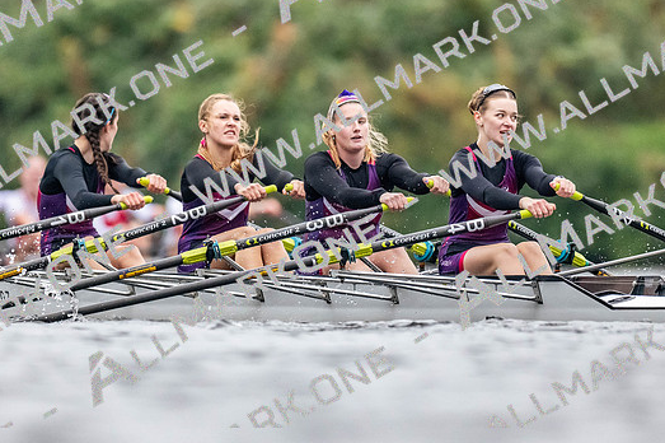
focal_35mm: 998
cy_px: 210
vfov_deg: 1.4
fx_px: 18423
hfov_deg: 2.1
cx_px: 346
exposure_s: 1/2500
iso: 3600
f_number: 4
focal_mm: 600
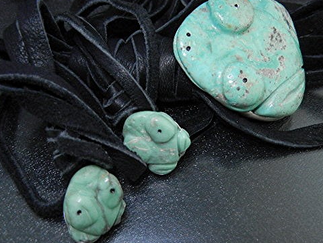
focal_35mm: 40
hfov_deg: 46.6
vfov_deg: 35.9
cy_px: 109
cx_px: 188
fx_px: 373
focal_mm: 5.4
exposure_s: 1/30
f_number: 7
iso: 684
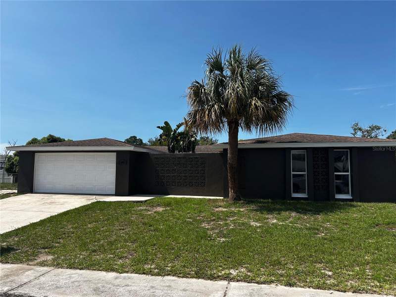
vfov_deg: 53.1
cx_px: 198
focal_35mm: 26
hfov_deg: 67.3
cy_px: 148
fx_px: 297
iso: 50
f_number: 1.5
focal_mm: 5.7
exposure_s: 1/4630
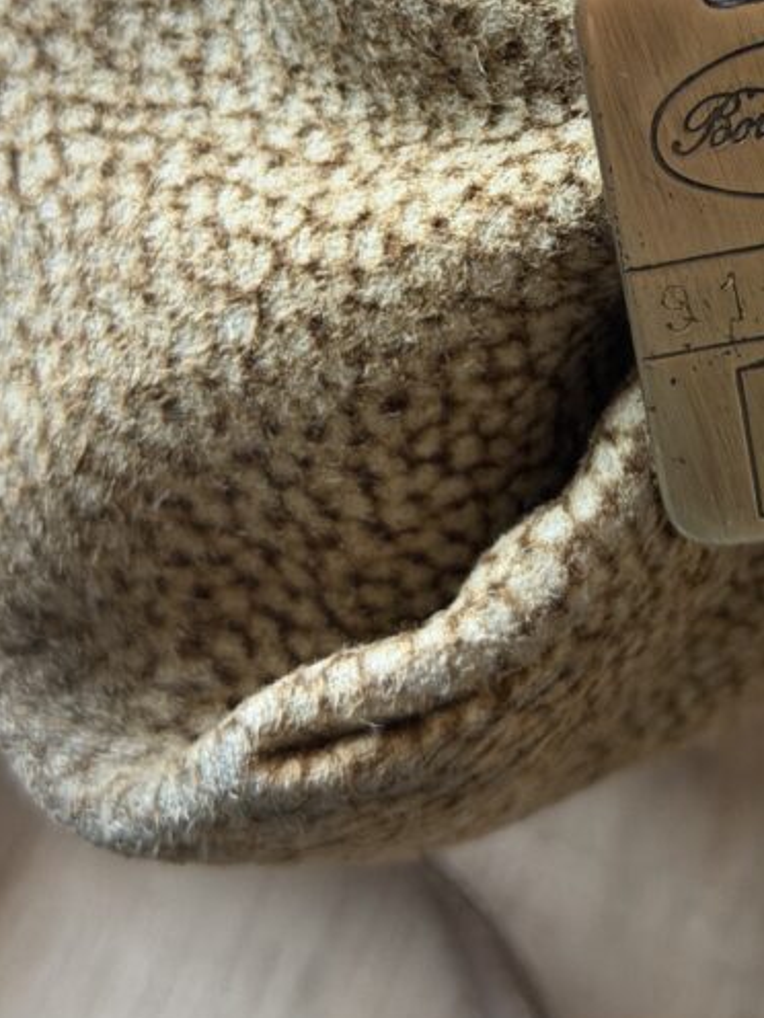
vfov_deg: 19.4
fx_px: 2913
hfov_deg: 14.7
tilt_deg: -64.1
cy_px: 62
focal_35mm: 99
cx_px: 719
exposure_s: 1/63
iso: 100
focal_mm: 6.76
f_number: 1.78
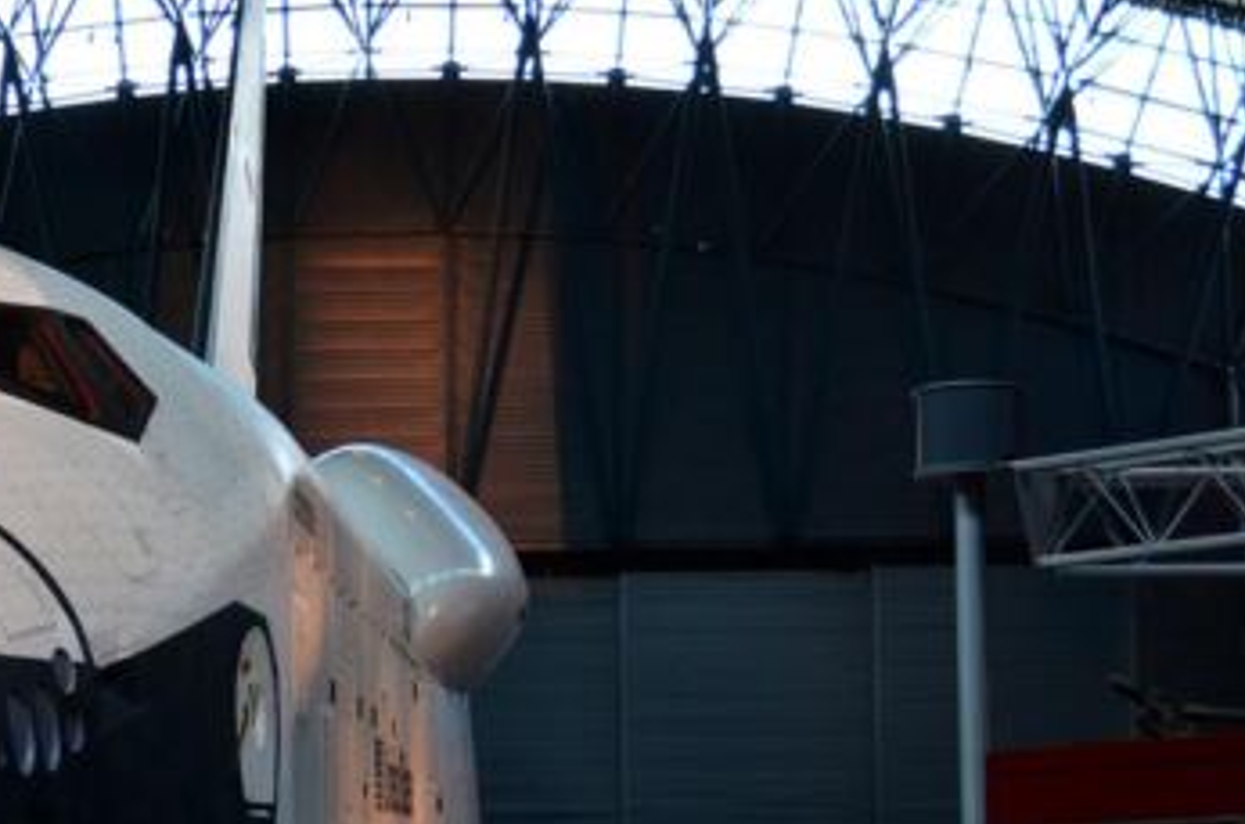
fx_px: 3830
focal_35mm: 111
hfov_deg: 18.2
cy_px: 610
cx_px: 180
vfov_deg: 12.2
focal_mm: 40
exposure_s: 1/80
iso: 400
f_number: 4.5
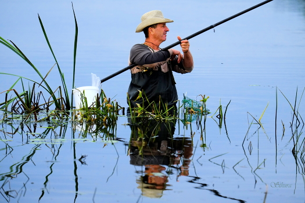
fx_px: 2084
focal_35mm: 246
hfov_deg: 8.4
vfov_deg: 5.6
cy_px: 102
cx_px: 152
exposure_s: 1/250
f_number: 4.6
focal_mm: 164
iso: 400
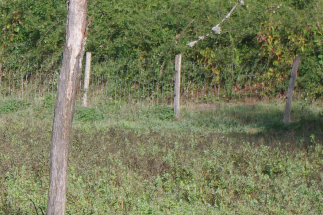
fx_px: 2993
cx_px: -287
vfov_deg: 4.1
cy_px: 158
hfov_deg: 6.0
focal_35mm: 334
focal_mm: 55
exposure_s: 1/250
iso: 200
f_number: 8
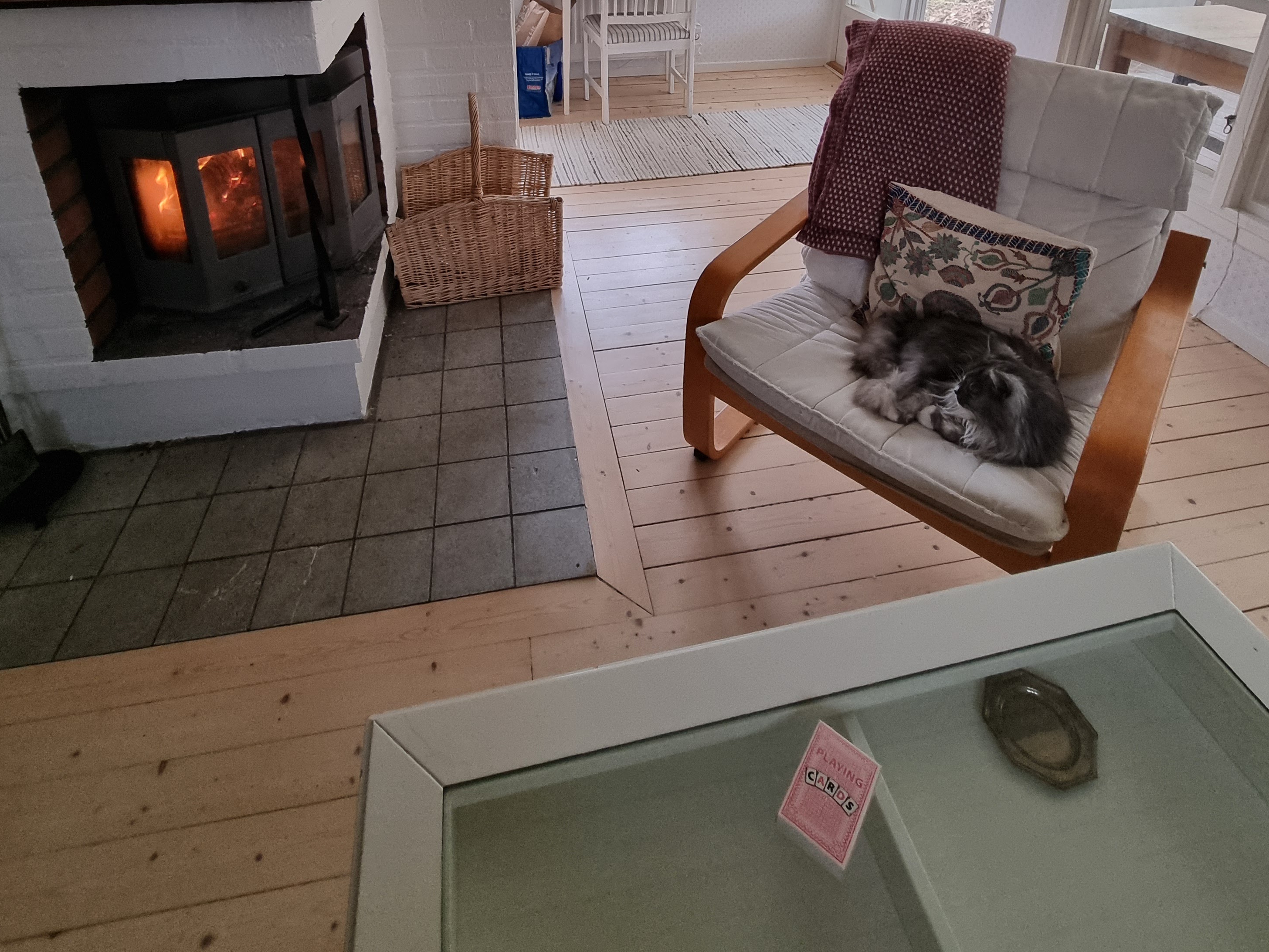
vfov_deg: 61.3
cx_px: 621
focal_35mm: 18
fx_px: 660
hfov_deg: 87.7
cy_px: 109
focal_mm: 2.2
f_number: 2.2
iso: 400
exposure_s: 1/50
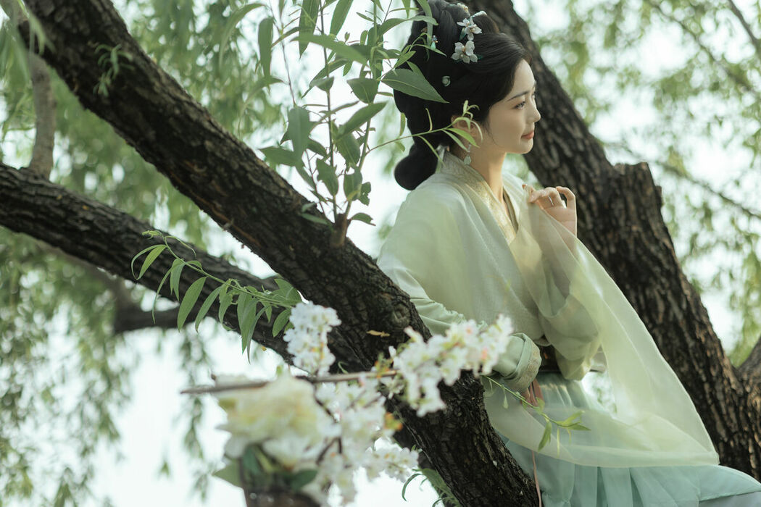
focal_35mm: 85
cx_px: 380
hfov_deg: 23.9
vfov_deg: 16.1
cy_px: 254
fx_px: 1797
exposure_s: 1/1600
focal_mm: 85
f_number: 2
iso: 100
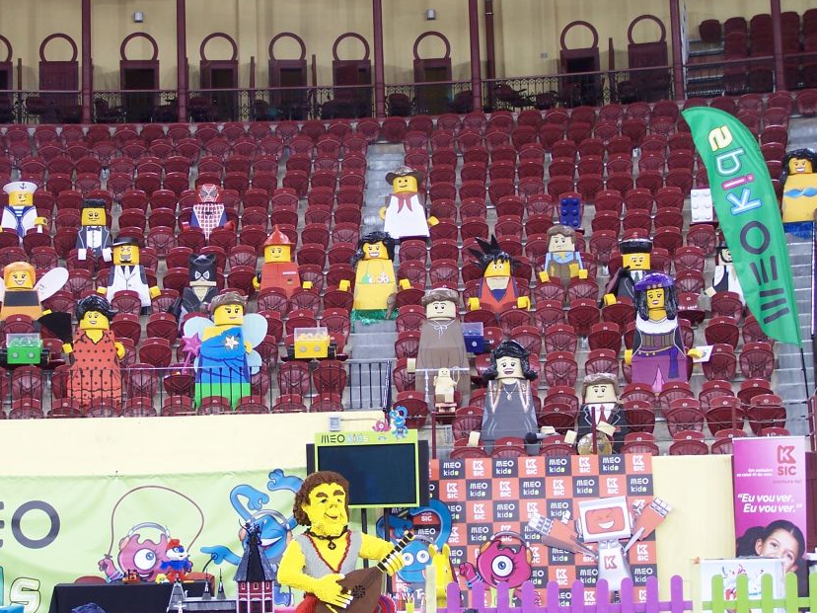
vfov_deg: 20.2
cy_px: 304
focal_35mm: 73
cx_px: 337
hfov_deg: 26.6
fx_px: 1723
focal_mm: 9.8
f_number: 3.1
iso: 80
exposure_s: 1/4
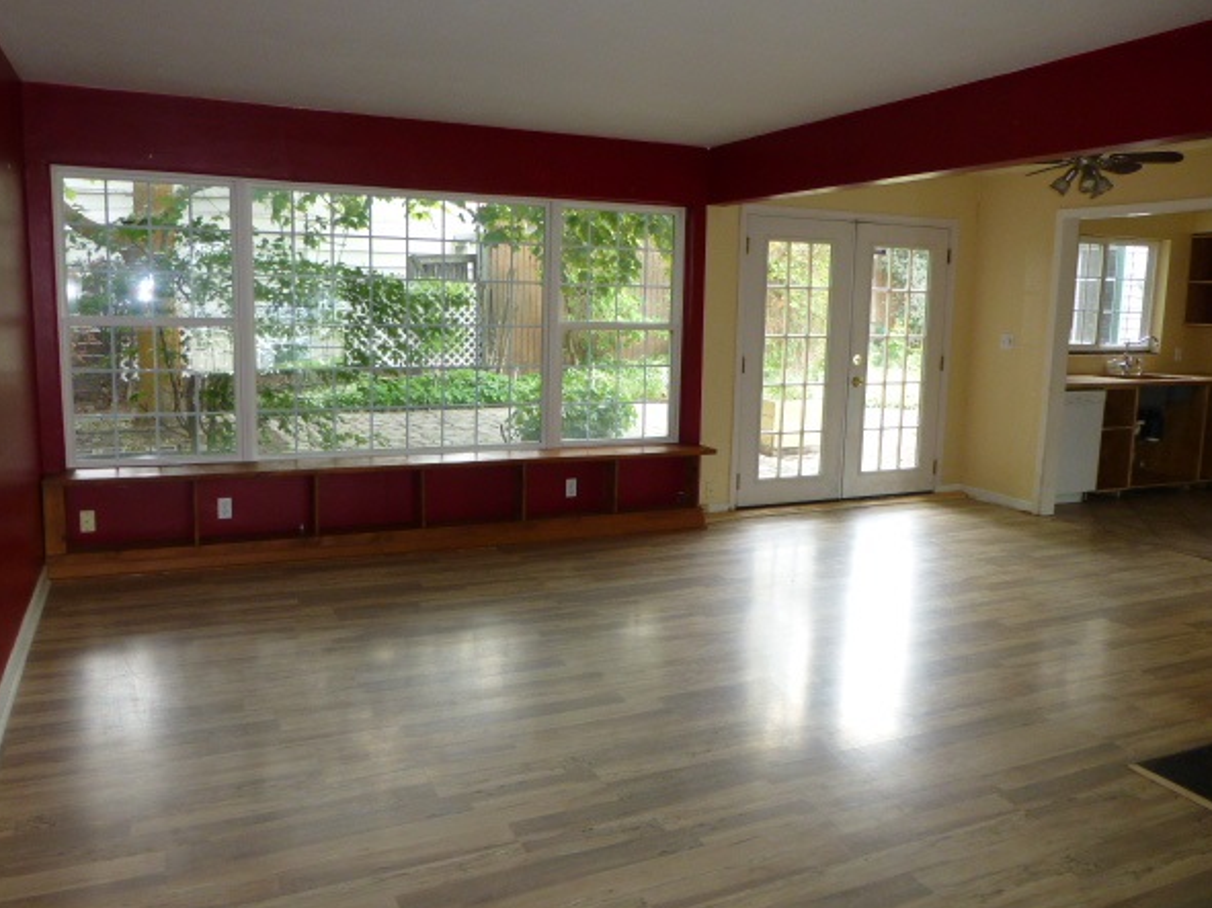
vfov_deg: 53.0
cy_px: 422
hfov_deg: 67.3
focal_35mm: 26
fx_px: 910
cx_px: 582
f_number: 3.3
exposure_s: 1/60
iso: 250
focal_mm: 4.3
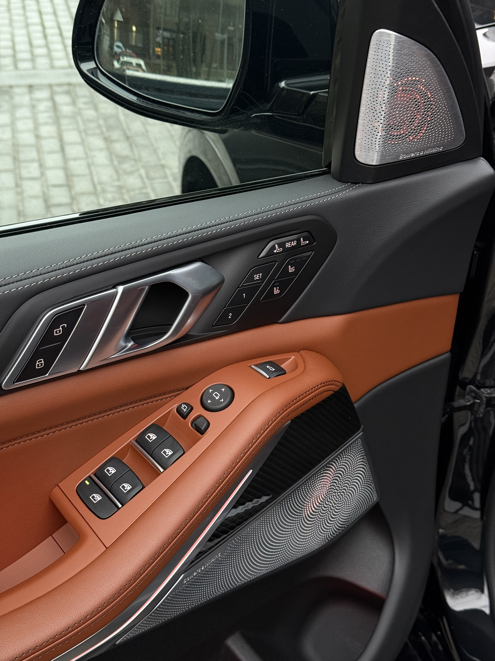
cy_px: 330
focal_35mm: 48
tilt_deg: -30.1
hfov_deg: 30.3
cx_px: 248
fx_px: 915
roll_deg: -0.4
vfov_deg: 39.7
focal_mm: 6.76
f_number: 1.78
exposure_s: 1/53
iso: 250
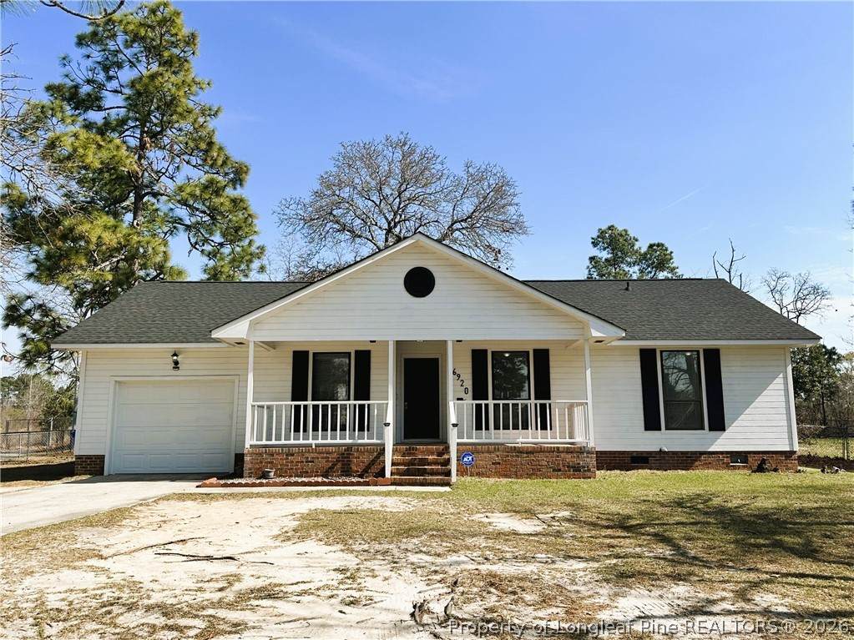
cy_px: 320
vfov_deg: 56.8
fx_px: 592
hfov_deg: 71.6
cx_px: 427
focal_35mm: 24
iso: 80
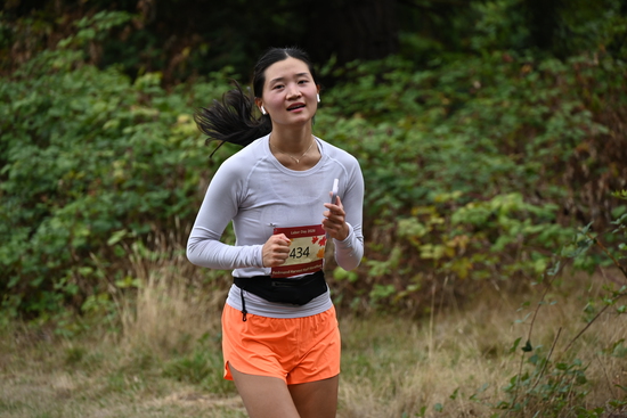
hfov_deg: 10.3
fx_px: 3484
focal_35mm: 200
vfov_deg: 6.9
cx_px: 314
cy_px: 209
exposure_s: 1/500
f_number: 6.3
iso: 400
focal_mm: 200
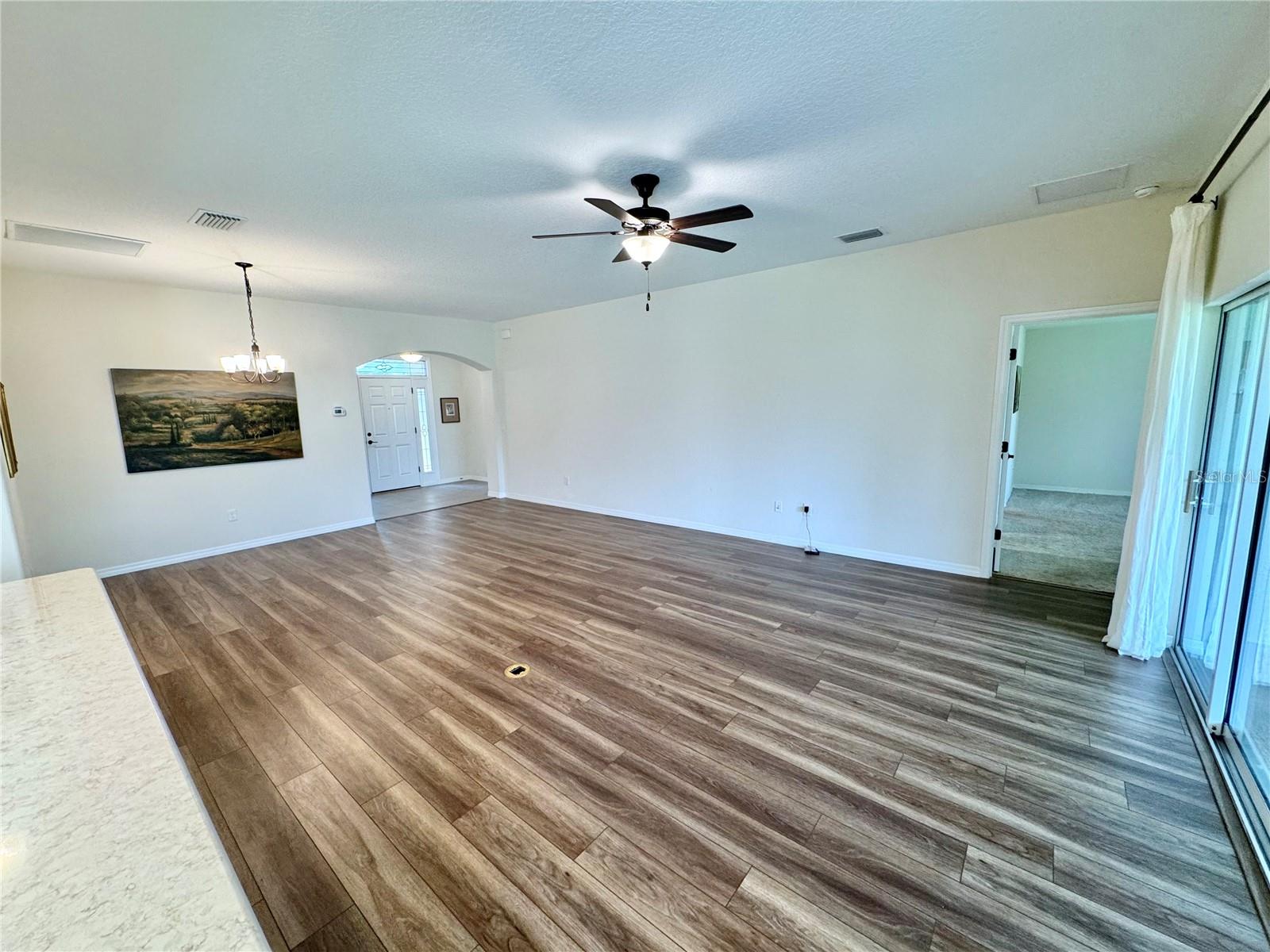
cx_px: 635
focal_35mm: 14
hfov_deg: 102.1
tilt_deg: -8.9
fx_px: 514
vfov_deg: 85.7
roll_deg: +1.4
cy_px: 476
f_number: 2.2
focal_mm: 2.22
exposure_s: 1/120
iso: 200
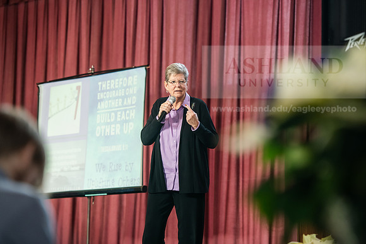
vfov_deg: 10.6
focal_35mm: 130
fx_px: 1322
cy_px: 122
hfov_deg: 15.8
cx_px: 183
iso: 1600
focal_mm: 130
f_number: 3.2
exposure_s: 1/200
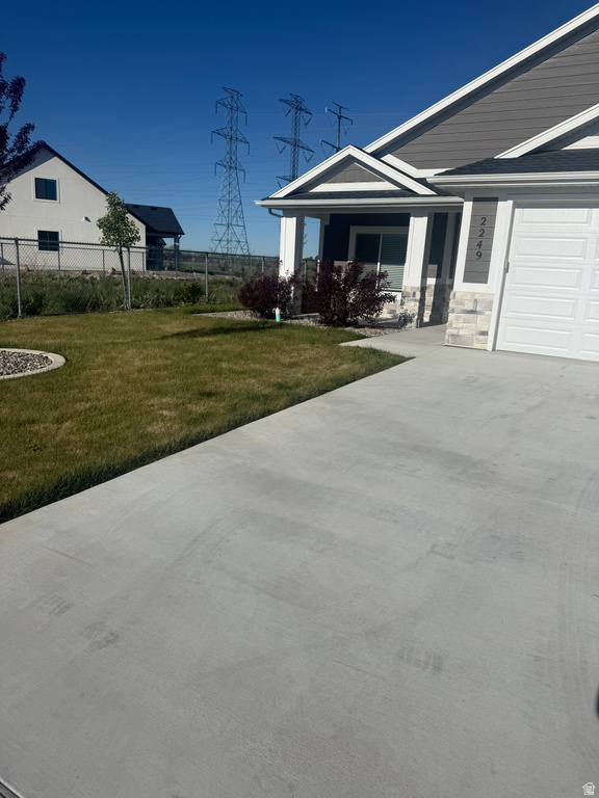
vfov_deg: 71.6
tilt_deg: -13.1
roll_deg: -4.2
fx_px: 554
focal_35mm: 24
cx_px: 300
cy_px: 399
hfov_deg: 56.8
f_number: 1.78
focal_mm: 6.76
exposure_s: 1/14286
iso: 80
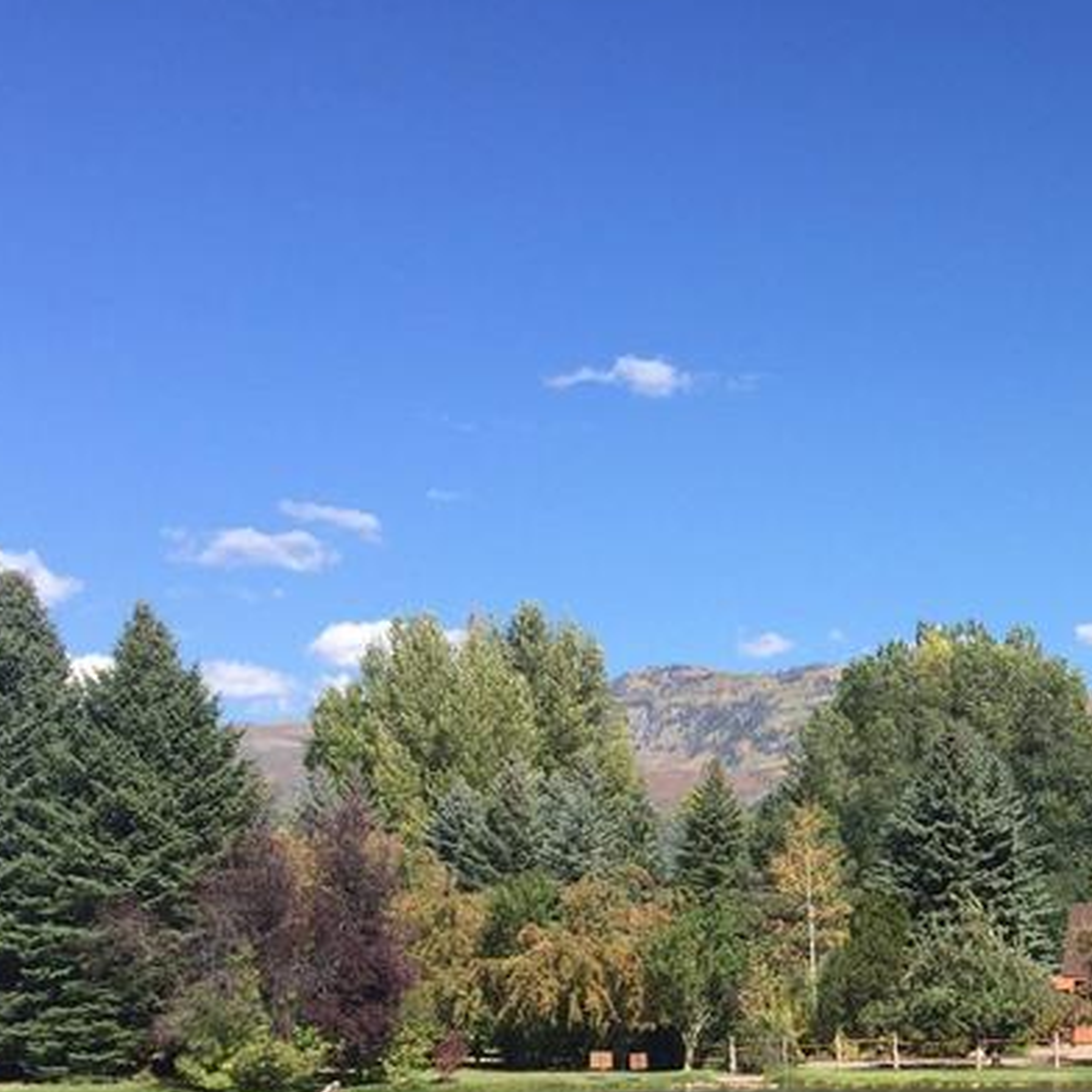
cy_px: 911
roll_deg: -0.9
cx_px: 1251
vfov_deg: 25.2
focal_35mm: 67
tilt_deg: +4.0
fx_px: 2391
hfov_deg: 23.8
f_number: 2.2
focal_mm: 4.15
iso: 32
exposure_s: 1/1276
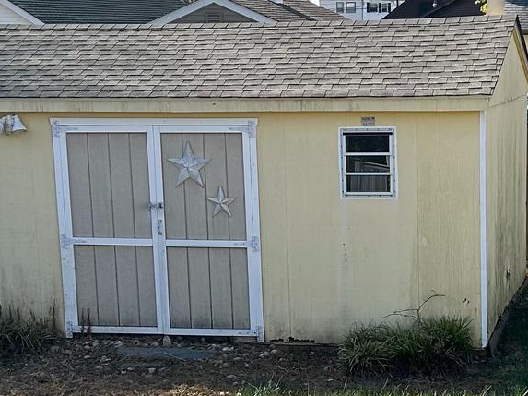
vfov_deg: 15.8
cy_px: 316
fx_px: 1418
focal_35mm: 93
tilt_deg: -11.1
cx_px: 390
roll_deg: +0.1
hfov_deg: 20.9
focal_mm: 5.7
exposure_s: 1/1779
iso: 50
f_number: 1.5
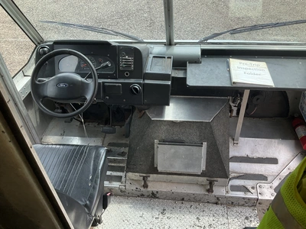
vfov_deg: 48.2
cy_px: 114
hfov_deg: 61.7
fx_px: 256
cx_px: 153
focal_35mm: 29
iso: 25
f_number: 1.8
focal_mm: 3
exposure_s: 1/280
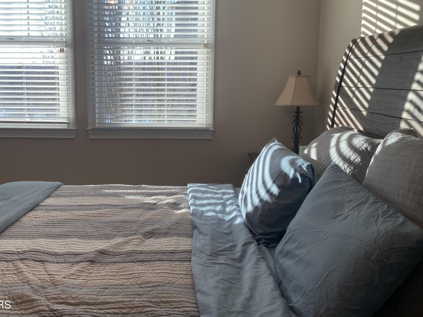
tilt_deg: -4.9
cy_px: 131
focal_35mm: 35
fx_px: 428
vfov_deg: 40.6
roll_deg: -0.3
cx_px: 185
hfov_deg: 52.5
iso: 25
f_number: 1.8
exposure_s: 1/120
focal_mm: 3
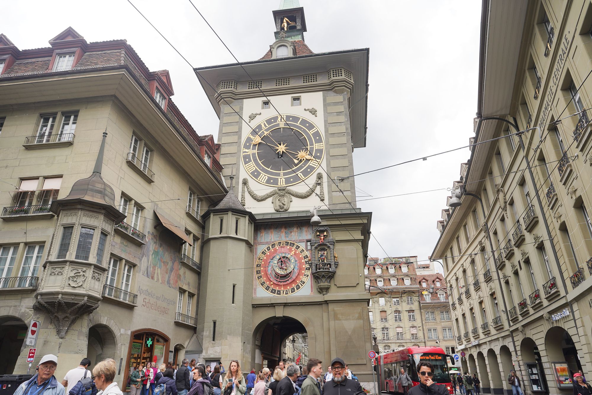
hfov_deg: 73.7
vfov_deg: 53.1
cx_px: 296
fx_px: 395
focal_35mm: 24
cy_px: 198
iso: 100
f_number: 8
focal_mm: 24
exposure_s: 1/100
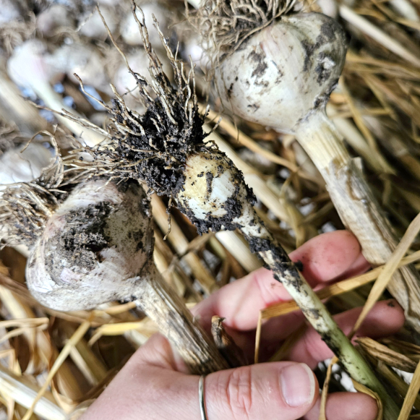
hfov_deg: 57.3
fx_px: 384
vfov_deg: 57.1
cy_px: 183
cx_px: 205
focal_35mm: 28
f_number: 1.8
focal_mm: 5.4
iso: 320
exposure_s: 1/120
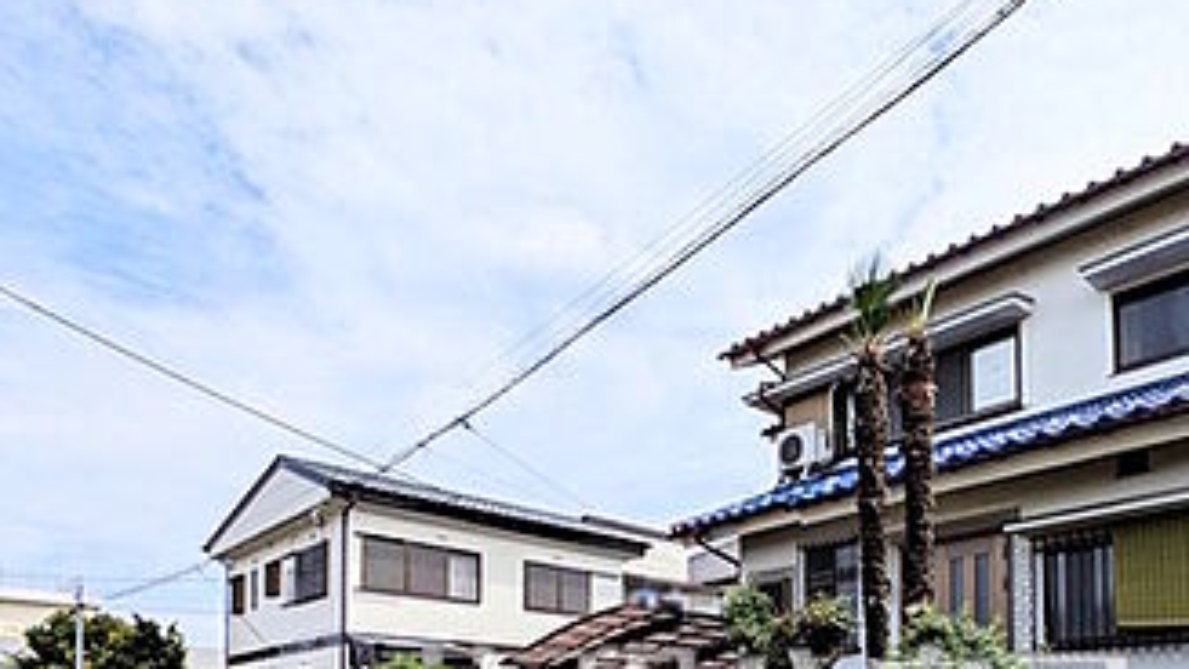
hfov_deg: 66.5
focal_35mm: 28
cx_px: 767
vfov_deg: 36.2
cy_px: 709
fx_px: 883
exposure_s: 1/3106
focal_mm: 1.83
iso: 53
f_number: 2.2
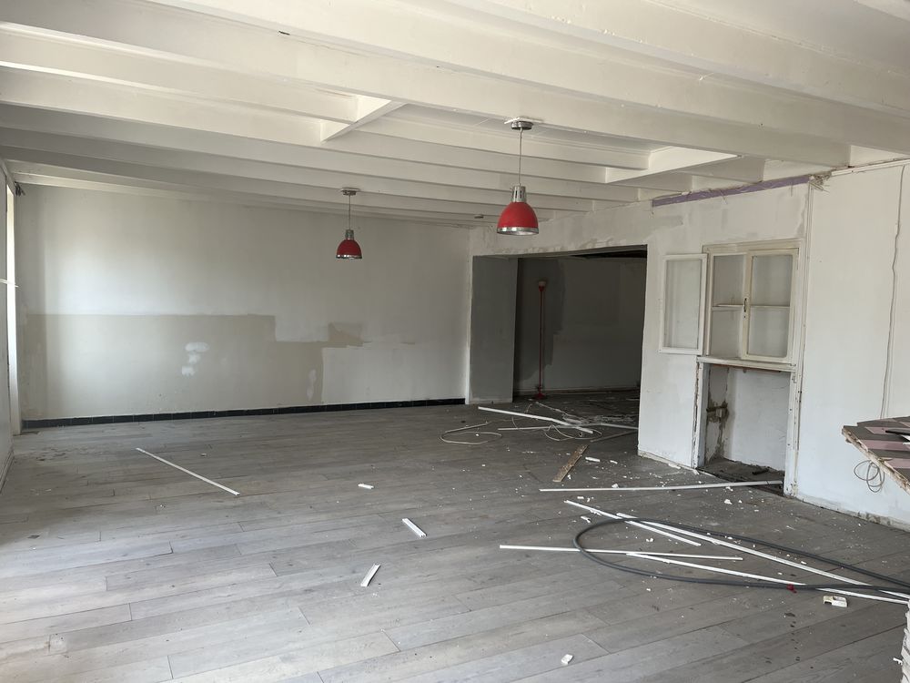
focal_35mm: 26
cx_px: 455
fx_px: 683
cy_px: 342
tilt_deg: -3.8
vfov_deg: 53.1
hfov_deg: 67.3
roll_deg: -1.1
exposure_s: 1/121
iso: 64
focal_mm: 5.1
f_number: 1.6
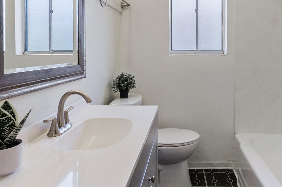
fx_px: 211
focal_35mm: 27
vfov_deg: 47.5
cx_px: 179
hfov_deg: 66.3
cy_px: 75
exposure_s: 1/1.67
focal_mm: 10
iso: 200
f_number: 22
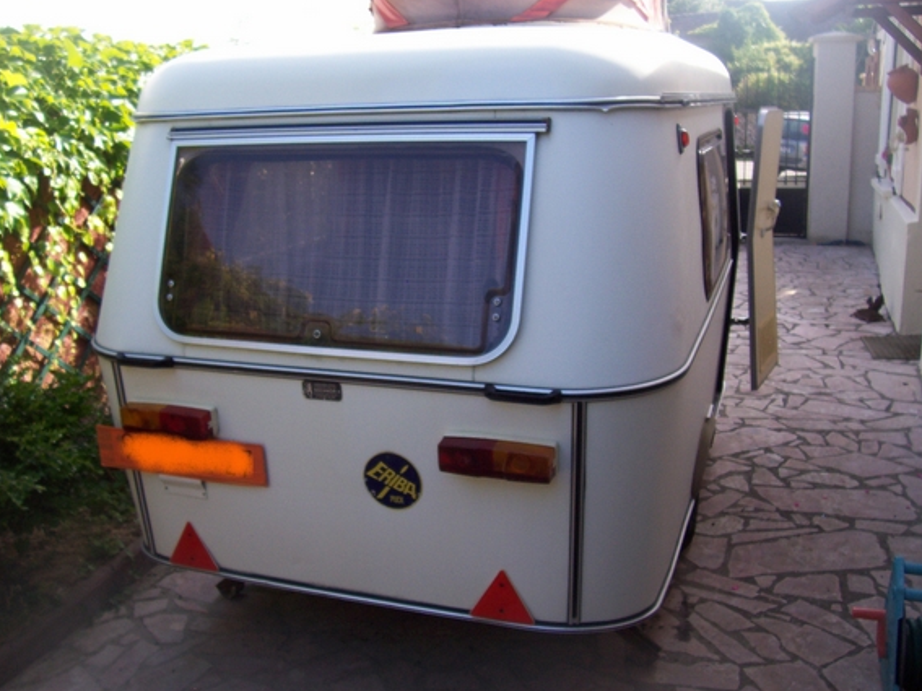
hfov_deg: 51.4
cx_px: 465
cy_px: 338
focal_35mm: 36
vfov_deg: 39.6
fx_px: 959
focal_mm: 5.6
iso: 80
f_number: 2.7
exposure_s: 1/322
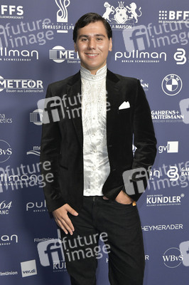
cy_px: 142
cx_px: 94
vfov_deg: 41.1
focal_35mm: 48
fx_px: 379
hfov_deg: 28.0
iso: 2000
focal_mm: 48
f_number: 6.3
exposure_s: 1/200
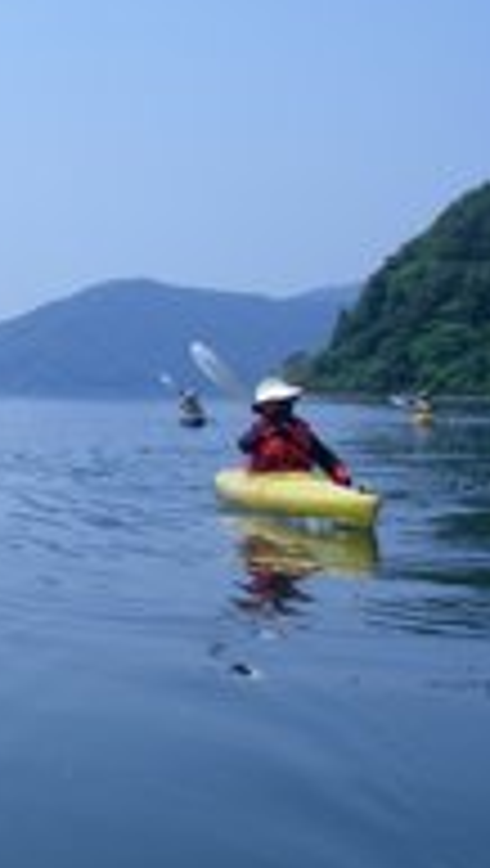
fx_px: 1727
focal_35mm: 75
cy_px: 398
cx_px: -220
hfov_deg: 15.1
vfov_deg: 28.2
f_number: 6.6
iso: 64
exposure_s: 1/250
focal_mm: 6.3
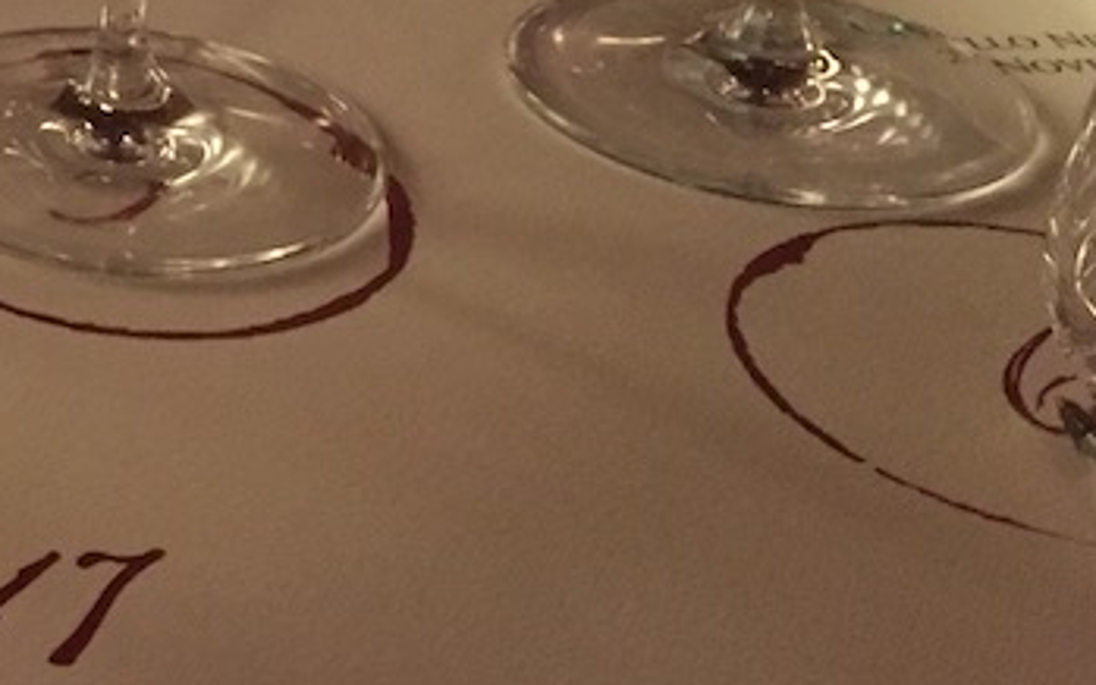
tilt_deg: -17.1
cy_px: -346
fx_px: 2628
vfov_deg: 13.9
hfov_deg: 21.1
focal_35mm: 88
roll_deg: +1.2
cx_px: -371
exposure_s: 1/17
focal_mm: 4.15
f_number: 2.2
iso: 320
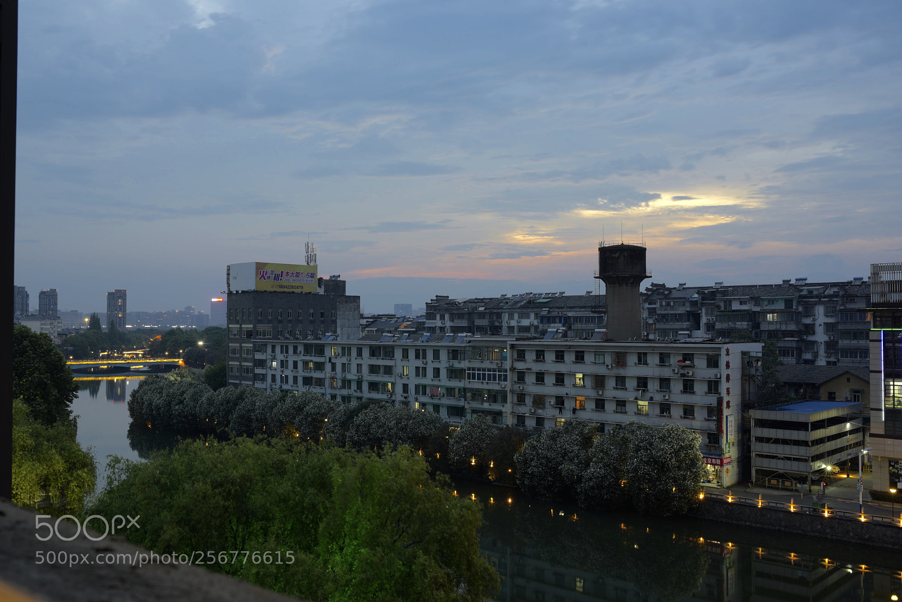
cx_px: 451
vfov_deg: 37.9
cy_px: 301
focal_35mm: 35
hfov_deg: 54.4
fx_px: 877
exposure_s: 6
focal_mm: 35
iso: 100
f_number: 14
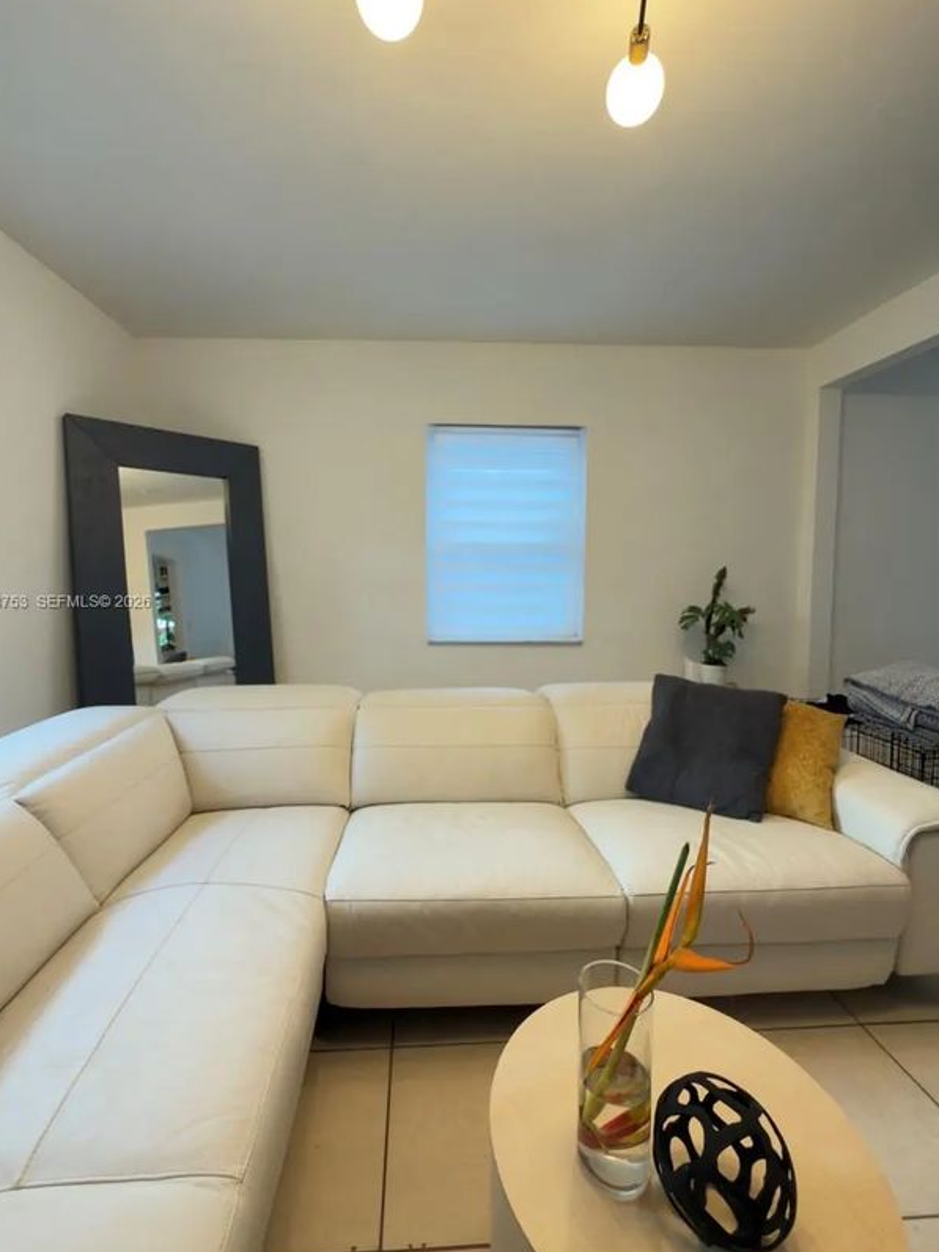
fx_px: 543
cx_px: 447
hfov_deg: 81.7
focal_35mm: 15
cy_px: 603
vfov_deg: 98.1
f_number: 2.2
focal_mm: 2.22
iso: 64
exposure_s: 1/30
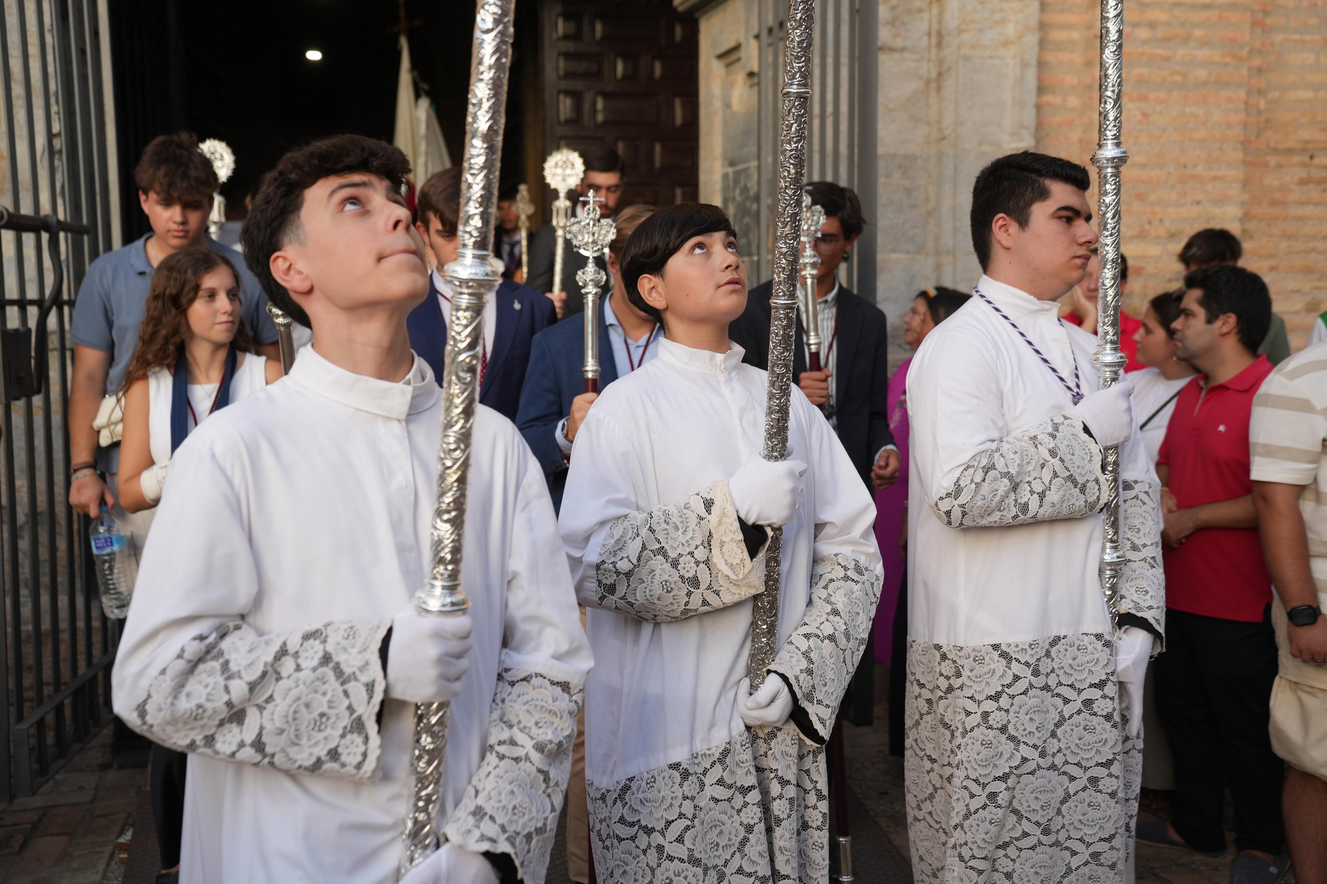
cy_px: 442
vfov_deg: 35.0
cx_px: 664
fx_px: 1401
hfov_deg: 50.7
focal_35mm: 38
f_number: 3.5
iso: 320
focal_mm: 38
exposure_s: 1/500
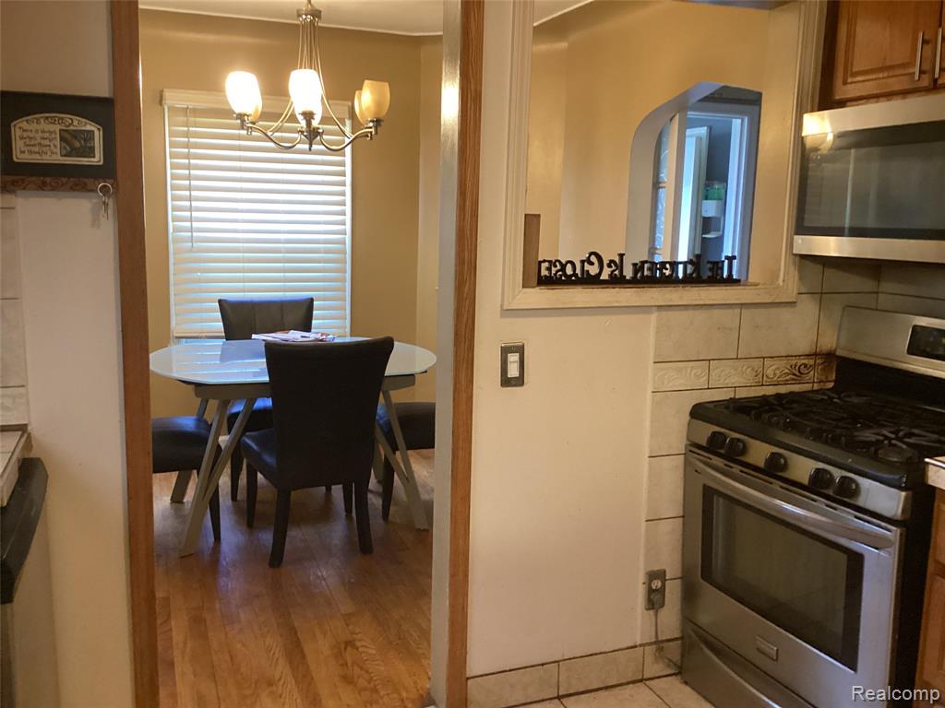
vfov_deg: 45.4
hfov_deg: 58.4
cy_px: 354
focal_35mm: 31
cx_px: 472
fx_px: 846
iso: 400
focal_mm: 3.3
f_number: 2.4
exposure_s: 1/60
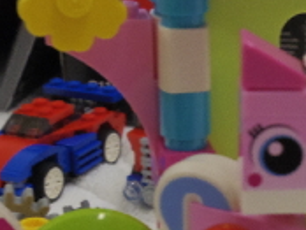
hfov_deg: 15.7
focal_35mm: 124
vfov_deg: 11.9
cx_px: 281
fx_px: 1098
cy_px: 204
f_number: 4.5
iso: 320
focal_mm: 6.5
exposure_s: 1/60
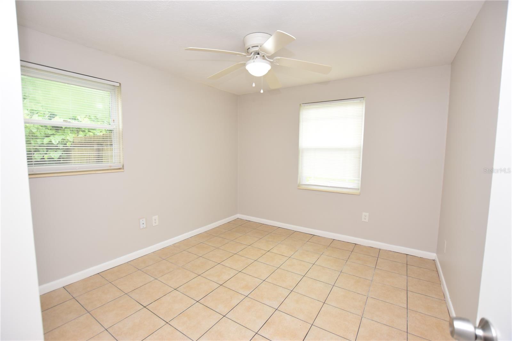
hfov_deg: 100.4
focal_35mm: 15
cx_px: 256
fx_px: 213
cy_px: 170
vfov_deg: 77.3
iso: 280
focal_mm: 10
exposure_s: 1/60
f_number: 4
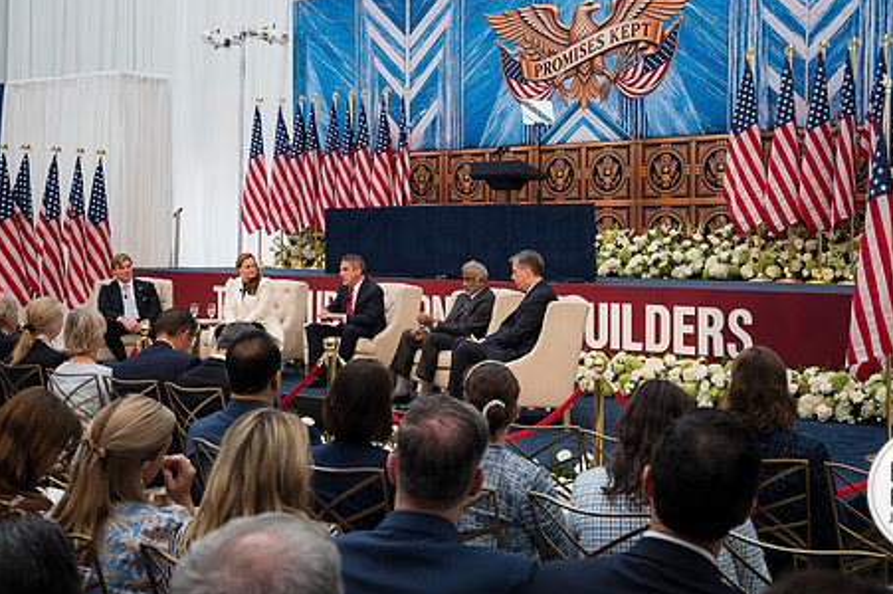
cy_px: 240
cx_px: 493
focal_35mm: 45
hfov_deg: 43.6
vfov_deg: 29.8
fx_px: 1115
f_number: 4
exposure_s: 1/160
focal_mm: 35
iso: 320
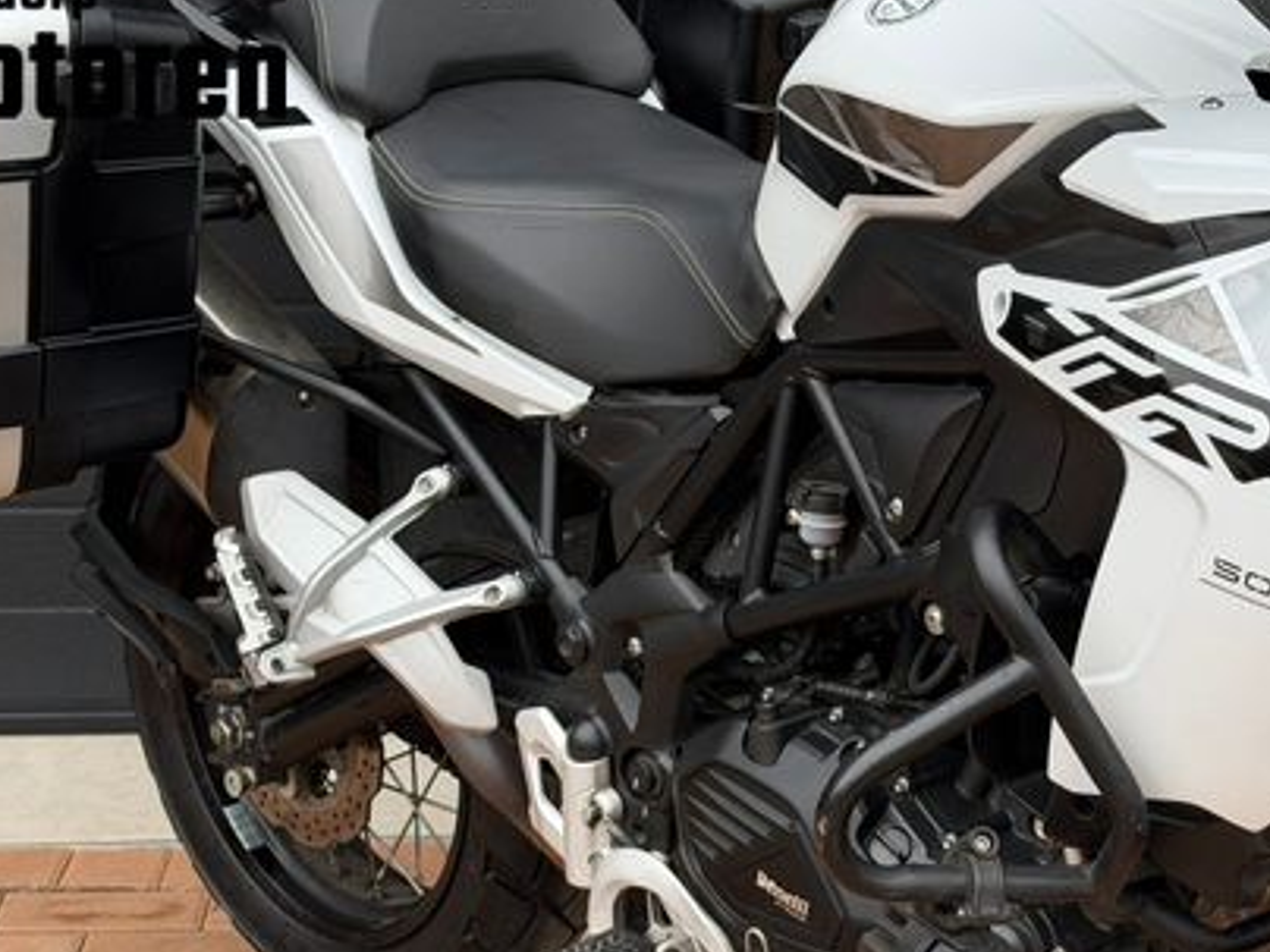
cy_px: 663
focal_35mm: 76
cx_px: 890
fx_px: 2788
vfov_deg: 19.3
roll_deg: -0.3
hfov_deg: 25.5
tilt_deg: -16.3
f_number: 1.78
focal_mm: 6.76
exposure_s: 1/493
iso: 64
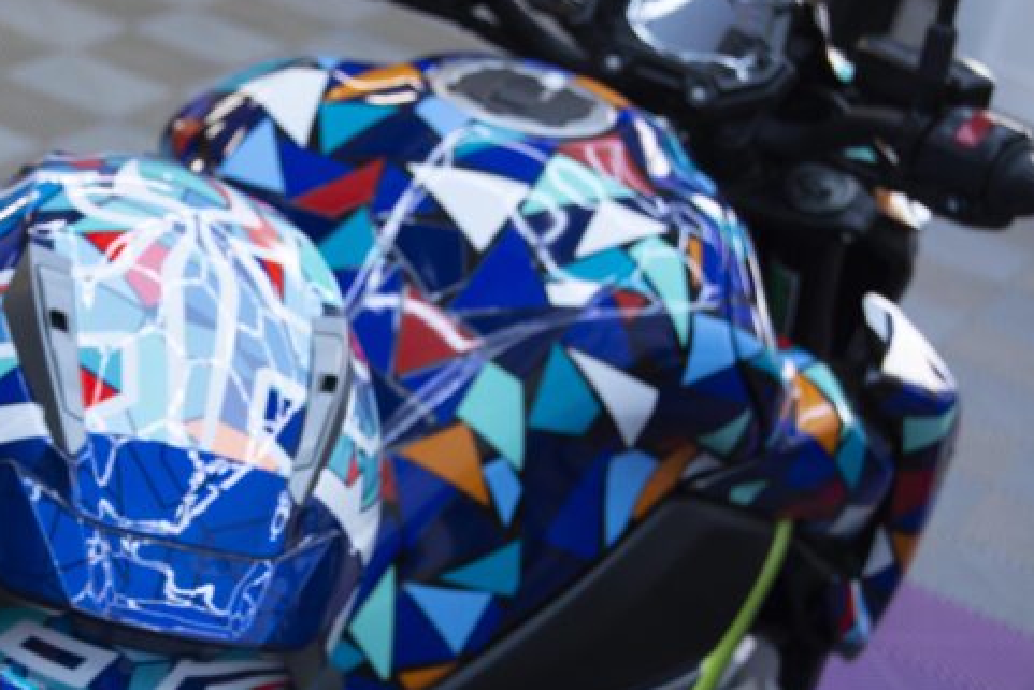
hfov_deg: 18.8
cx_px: 215
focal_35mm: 108
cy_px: 471
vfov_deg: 12.7
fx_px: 3097
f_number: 5.3
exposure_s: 1/60
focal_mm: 45
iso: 450
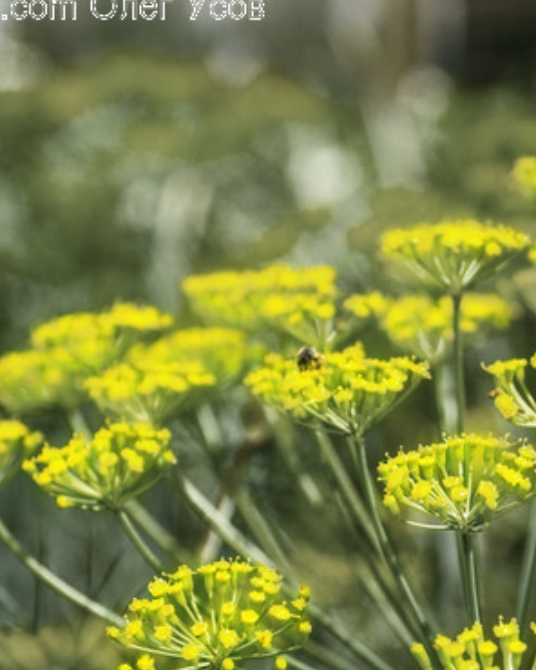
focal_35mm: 137
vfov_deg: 14.0
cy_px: 507
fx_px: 2717
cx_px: 433
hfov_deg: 11.2
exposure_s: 1/800
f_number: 5.6
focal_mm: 40
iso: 100
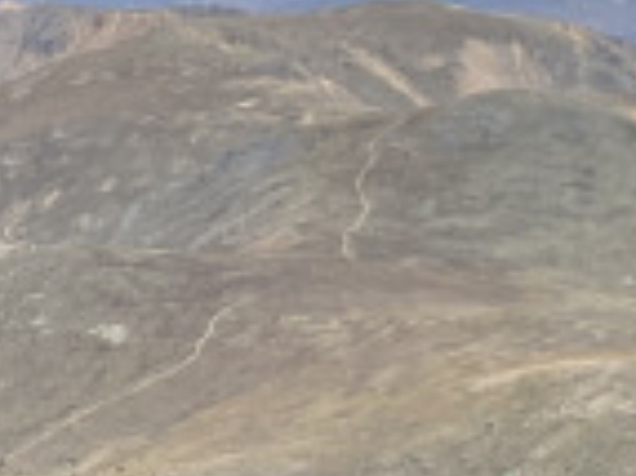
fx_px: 5342
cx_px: -436
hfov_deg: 6.7
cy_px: 547
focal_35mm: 291
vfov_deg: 5.1
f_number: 2
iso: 20
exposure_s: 1/1497
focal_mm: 6
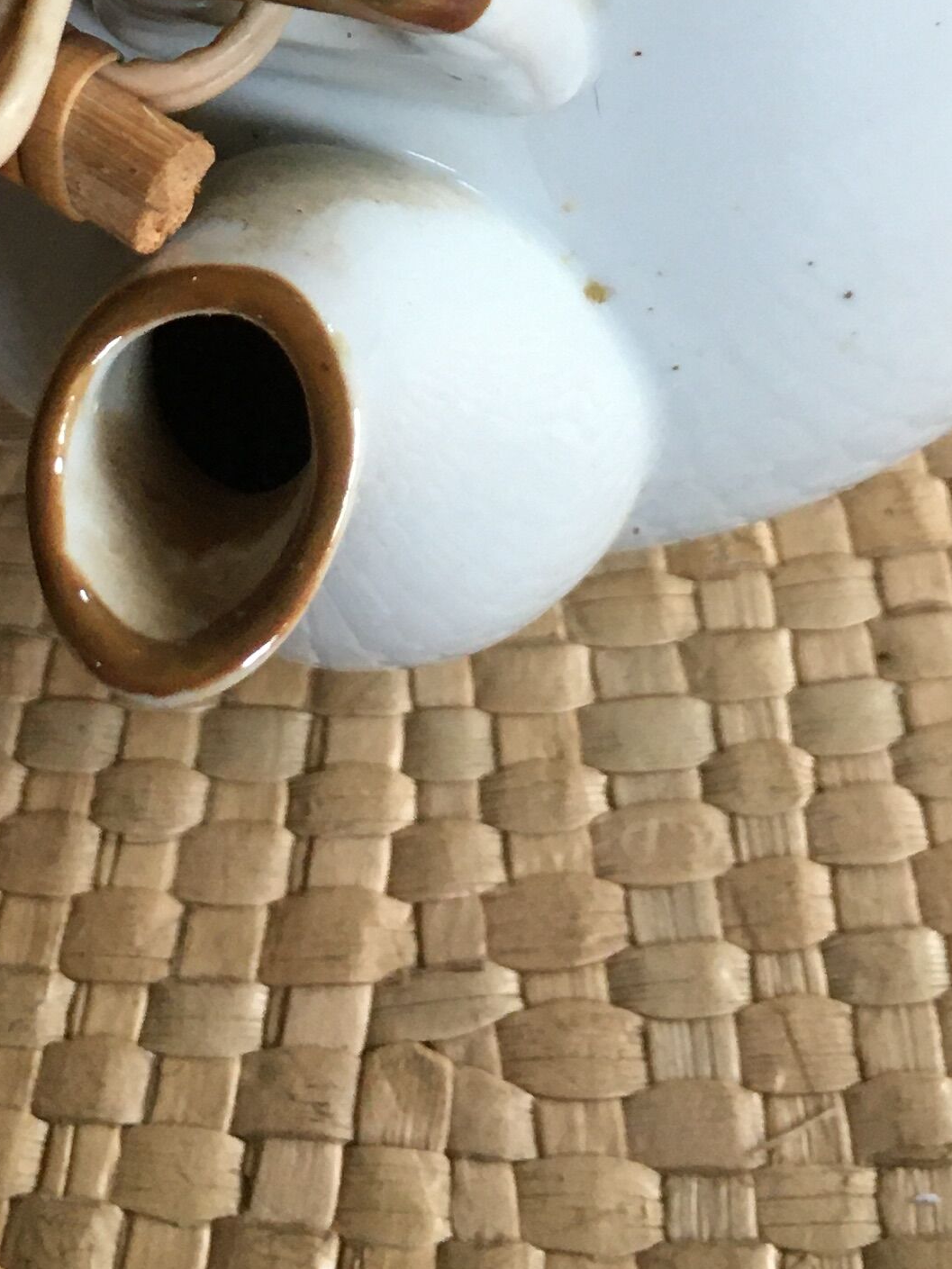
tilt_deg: -51.8
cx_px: 347
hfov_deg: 17.7
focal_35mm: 83
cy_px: -184
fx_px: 3043
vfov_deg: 22.1
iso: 125
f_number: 2.2
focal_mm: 4.15
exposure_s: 1/33
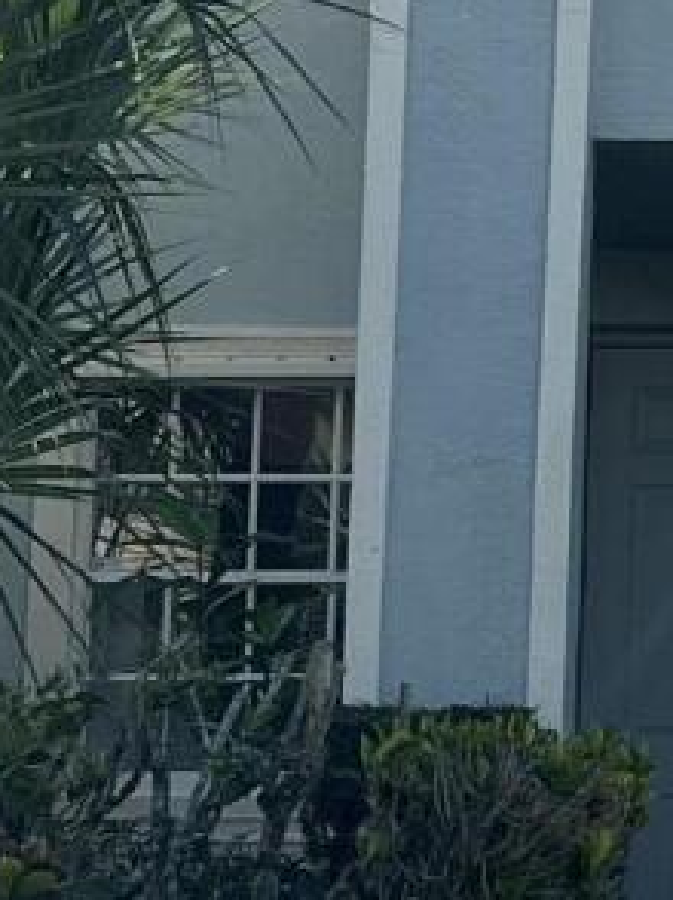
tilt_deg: +11.8
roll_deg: -0.6
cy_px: -178
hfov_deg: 8.1
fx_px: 4595
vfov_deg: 11.0
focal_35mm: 177
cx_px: 1230
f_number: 1.5
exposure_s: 1/2457
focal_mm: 5.7
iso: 50
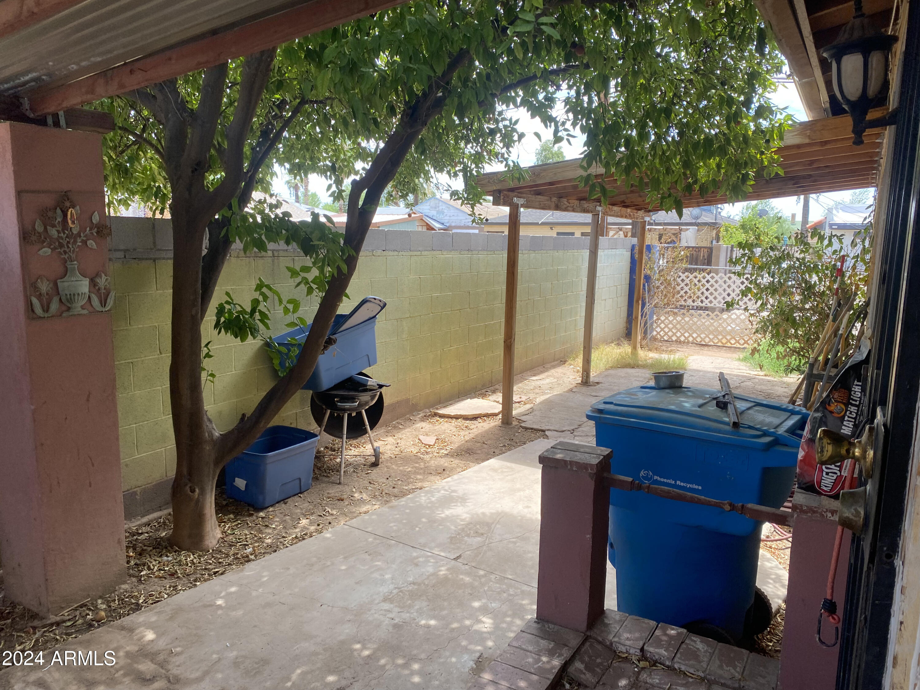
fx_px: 691
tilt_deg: -11.4
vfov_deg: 53.1
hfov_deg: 67.3
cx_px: 460
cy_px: 345
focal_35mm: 26
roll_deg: -0.7
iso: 32
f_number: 1.8
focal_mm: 4.25
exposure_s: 1/414
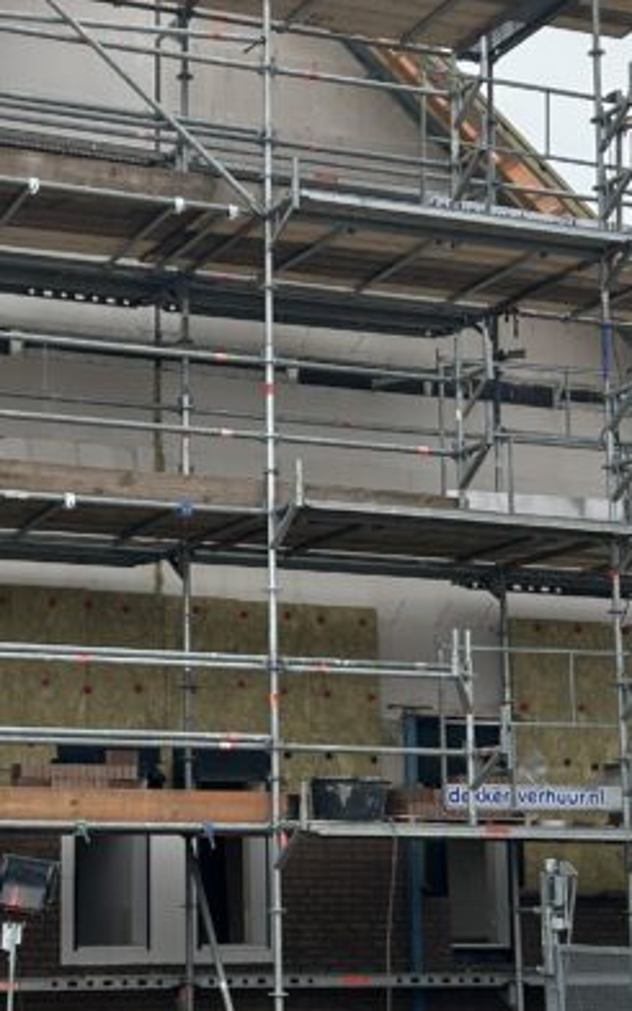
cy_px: 529
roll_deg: -0.2
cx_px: 124
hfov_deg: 17.9
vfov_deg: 28.6
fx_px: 1984
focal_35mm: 72
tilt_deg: +9.1
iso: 50
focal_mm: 5.7
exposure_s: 1/1531
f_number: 1.5
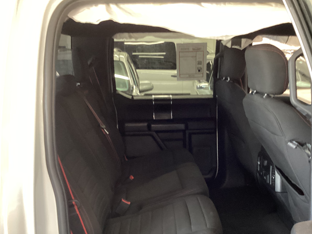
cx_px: 197
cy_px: 148
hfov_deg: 44.4
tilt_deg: -15.4
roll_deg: +1.1
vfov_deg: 34.2
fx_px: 379
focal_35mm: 42
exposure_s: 1/25
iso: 400
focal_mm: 3.3
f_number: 2.4
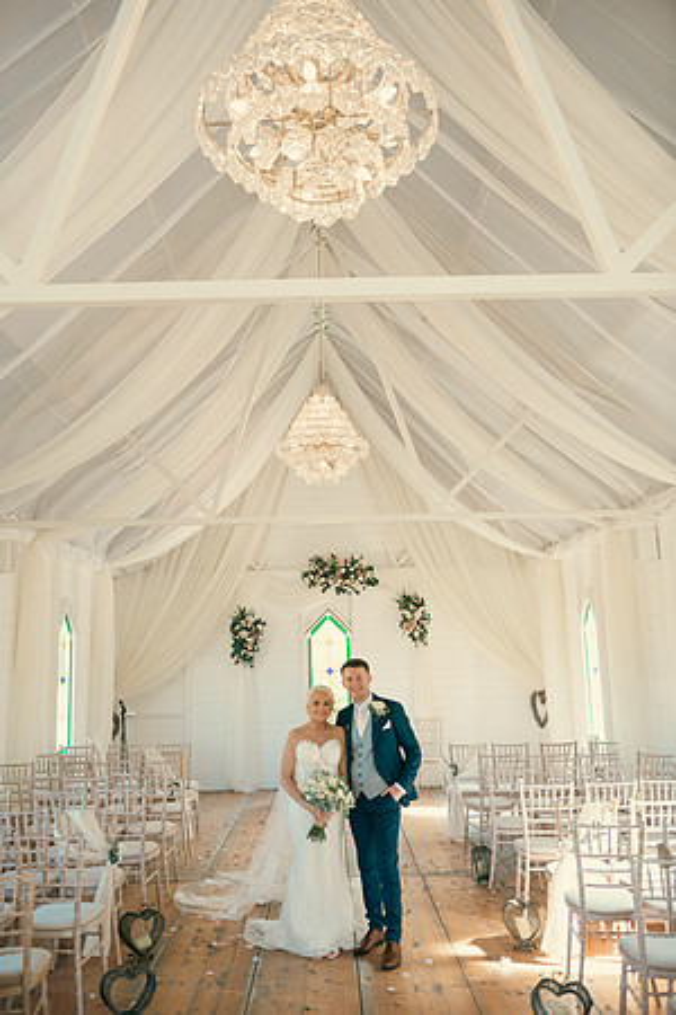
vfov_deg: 58.7
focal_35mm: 32
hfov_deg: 41.1
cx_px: 338
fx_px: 901
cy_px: 508
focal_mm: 32
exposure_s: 1/200
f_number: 3.5
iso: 400
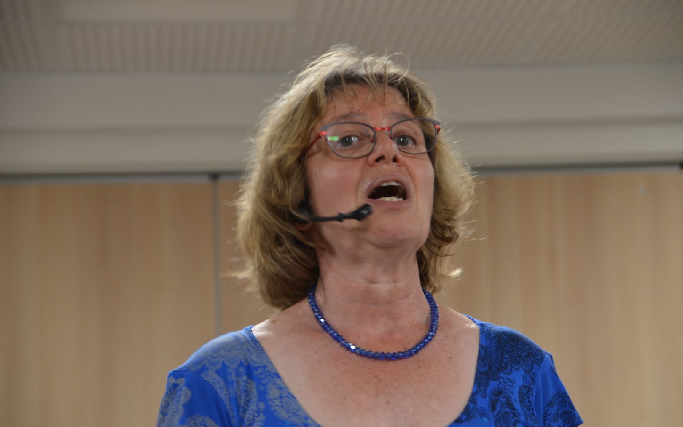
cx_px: 342
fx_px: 3145
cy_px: 226
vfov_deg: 7.8
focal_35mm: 169
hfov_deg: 12.4
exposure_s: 1/13
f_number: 5.3
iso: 400
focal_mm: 110
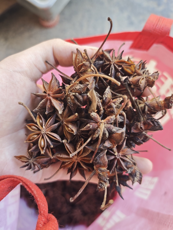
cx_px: 86
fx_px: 153
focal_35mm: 23
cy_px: 115
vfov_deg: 73.9
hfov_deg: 58.9
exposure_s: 1/101
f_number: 1.62
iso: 250
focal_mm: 6.55
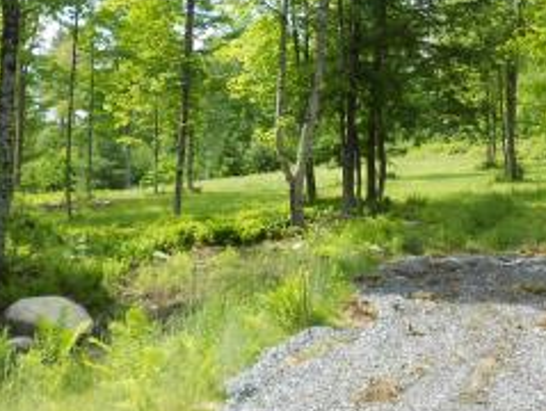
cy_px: 169
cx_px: 318
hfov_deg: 30.6
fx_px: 995
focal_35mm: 63
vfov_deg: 23.3
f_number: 3.2
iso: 80
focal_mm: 4.6
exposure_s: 1/320
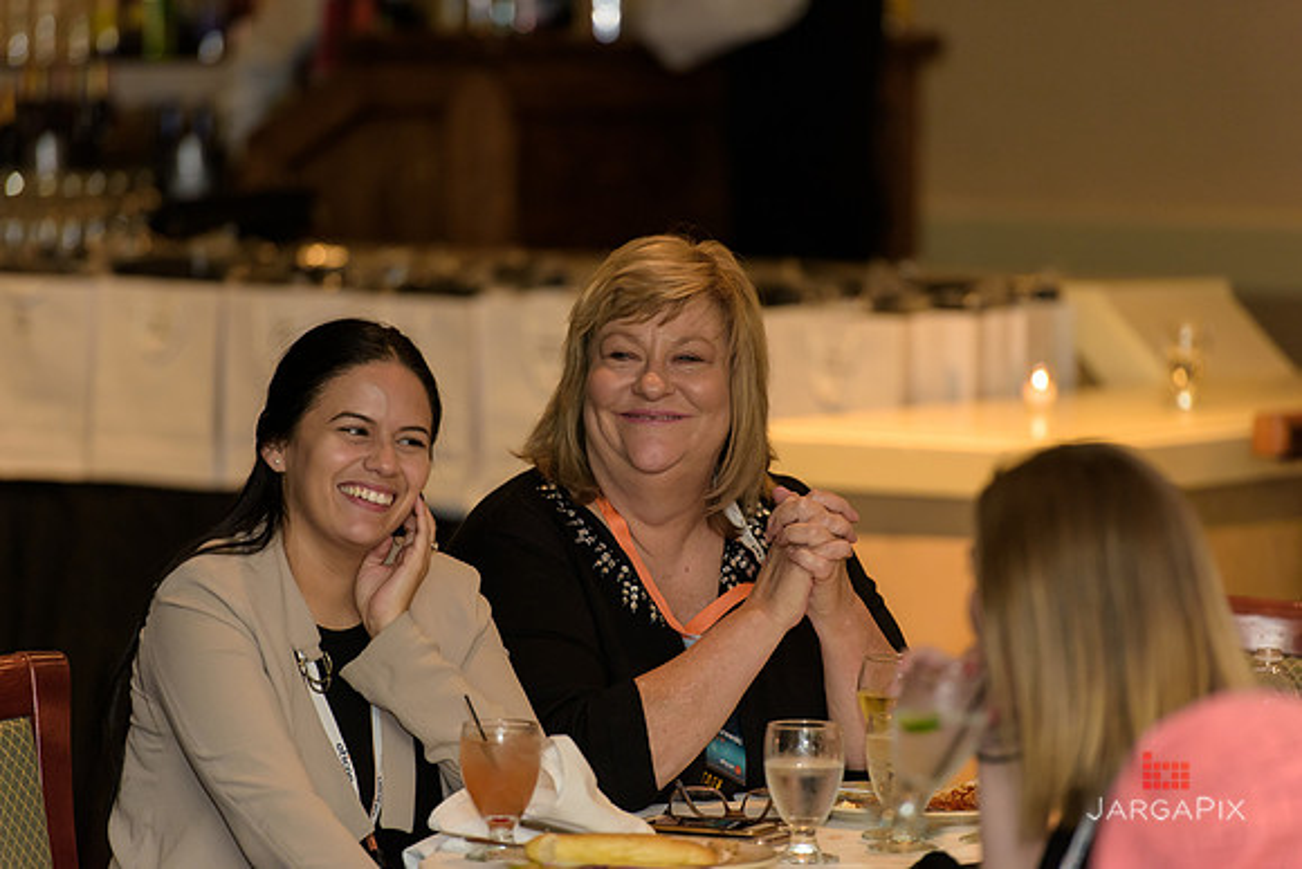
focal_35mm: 200
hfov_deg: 10.3
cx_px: 651
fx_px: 7235
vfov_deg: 6.9
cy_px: 434
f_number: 3.5
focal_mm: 200
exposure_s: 1/125
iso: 1250
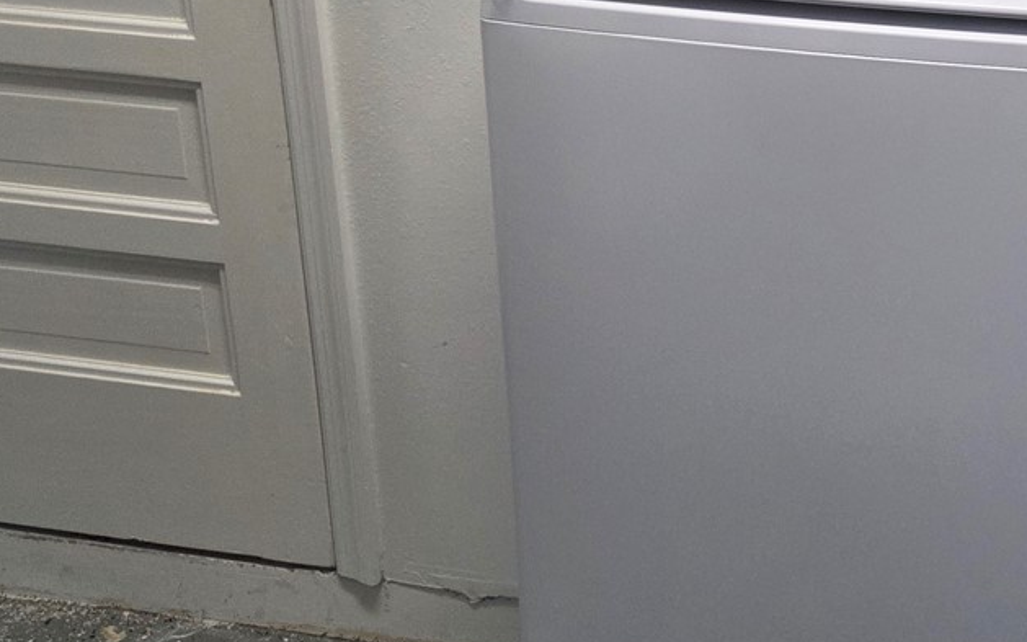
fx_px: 1735
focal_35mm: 62
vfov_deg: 20.4
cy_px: 21
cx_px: 981
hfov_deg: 31.0
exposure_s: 1/120
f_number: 1.8
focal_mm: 5.4
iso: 250
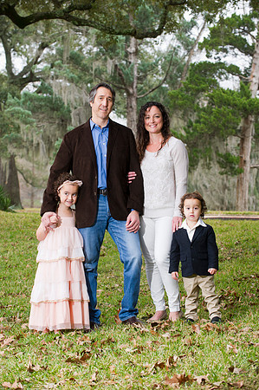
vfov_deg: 19.5
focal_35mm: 105
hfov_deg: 13.0
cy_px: 195
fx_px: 1136
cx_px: 130
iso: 640
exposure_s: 1/125
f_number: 5.6
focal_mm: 105
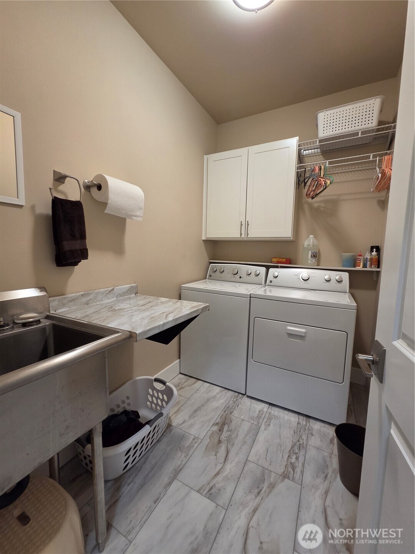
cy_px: 277
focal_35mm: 13
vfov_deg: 106.2
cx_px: 208
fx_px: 208
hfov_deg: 89.9
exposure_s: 1/60
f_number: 2.2
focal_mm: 2.2
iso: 400
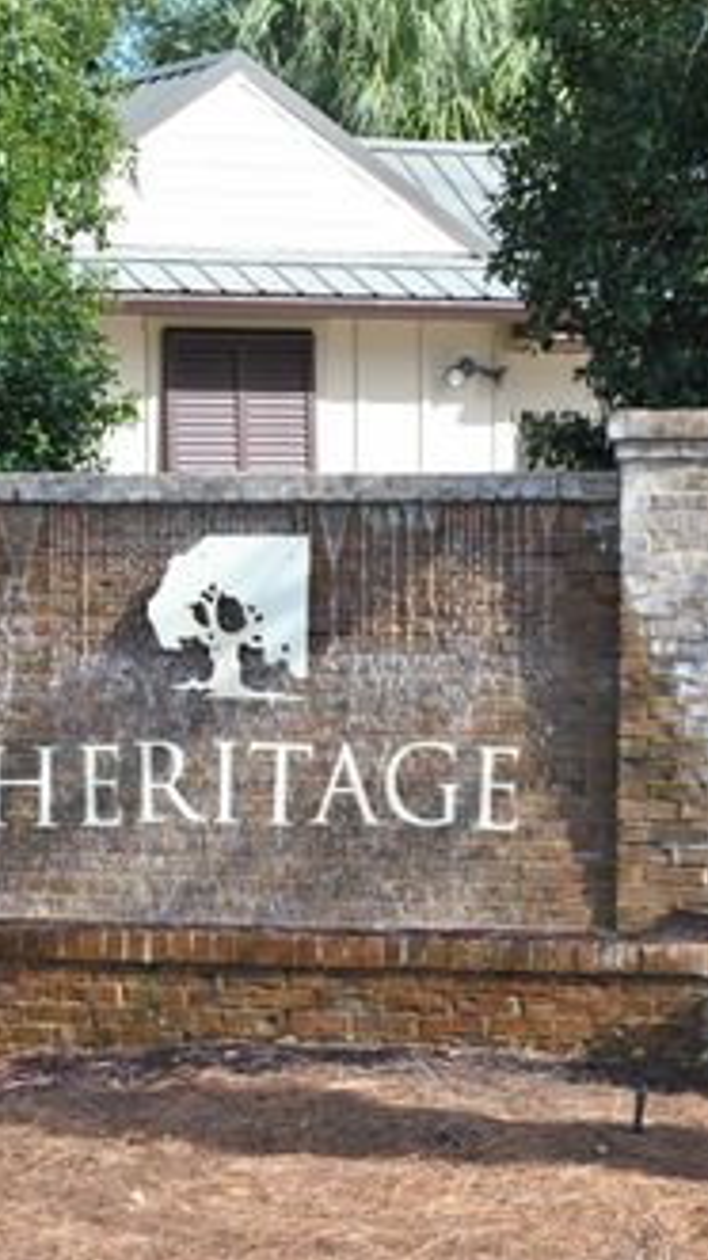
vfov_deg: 16.4
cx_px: 198
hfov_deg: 9.3
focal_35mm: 131
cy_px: 634
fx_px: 4369
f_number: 5.6
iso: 100
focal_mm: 55
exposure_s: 1/125
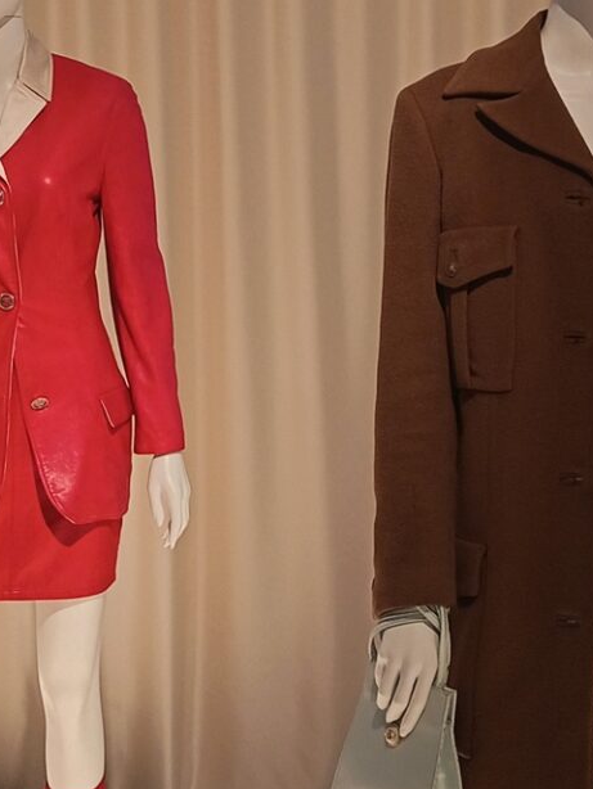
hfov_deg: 18.4
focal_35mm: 80
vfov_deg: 24.4
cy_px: 307
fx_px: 1826
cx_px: 313
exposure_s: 1/33.3
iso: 1564
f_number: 4
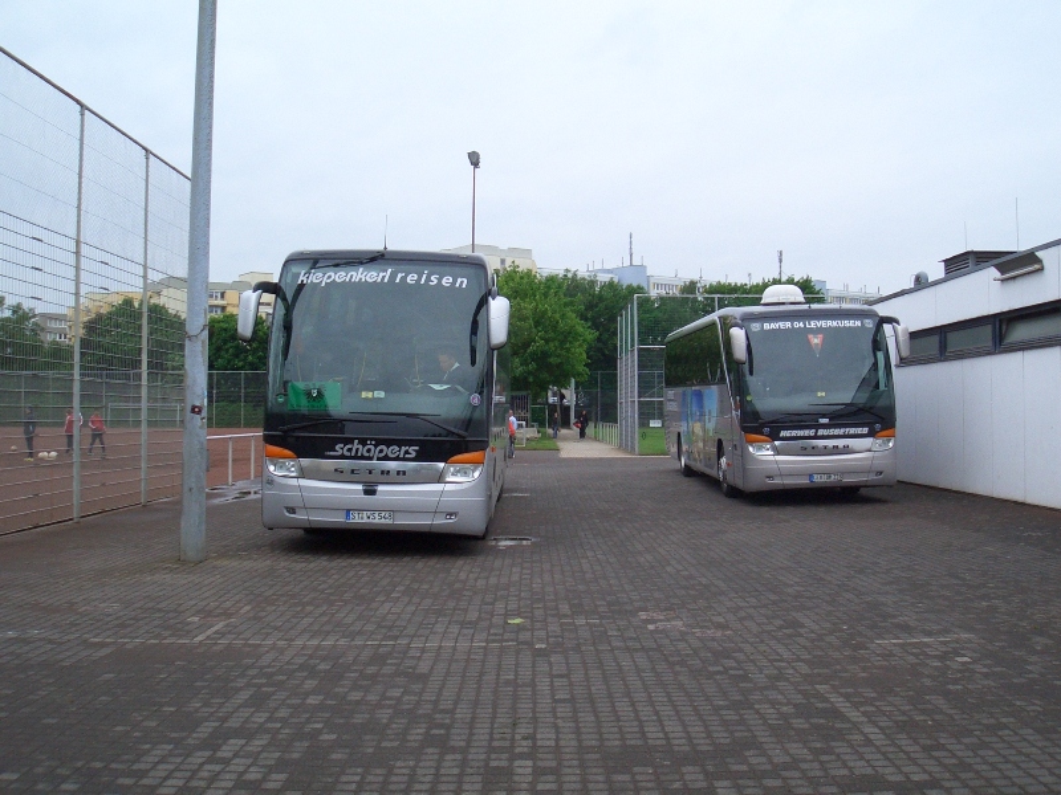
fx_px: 1103
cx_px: 530
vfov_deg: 39.7
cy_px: 398
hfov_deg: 51.4
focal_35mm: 36
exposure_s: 1/125
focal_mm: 4.8
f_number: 4
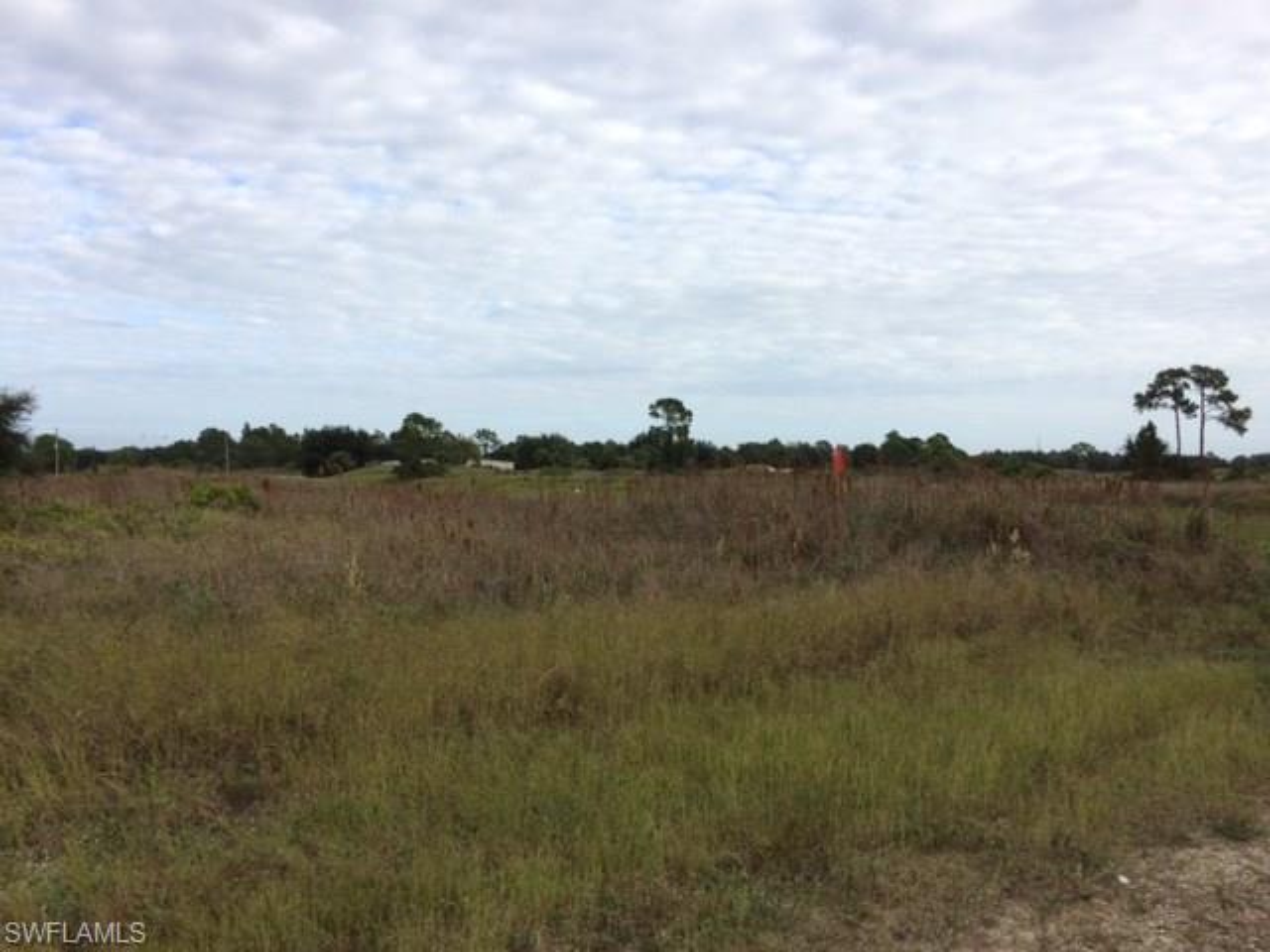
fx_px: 1064
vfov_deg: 48.2
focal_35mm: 29
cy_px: 476
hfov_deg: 61.7
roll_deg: -0.2
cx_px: 635
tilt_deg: -2.4
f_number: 2.2
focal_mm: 4.15
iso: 32
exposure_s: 1/1208
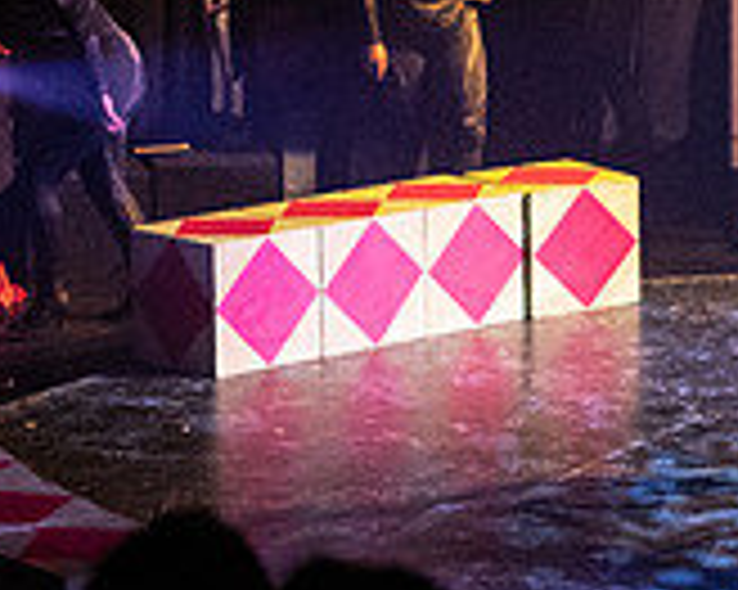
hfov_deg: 8.7
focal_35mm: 219
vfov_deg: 7.0
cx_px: 940
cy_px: -150
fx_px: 4781
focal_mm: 35
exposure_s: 1/500
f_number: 1.6
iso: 4000
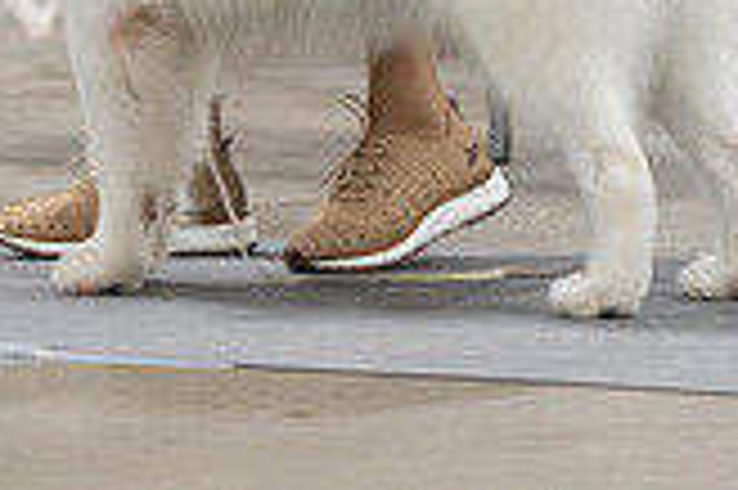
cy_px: -371
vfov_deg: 2.3
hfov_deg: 3.4
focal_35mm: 603
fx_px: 12349
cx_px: 112
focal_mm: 170
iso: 2000
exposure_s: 1/200
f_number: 2.8
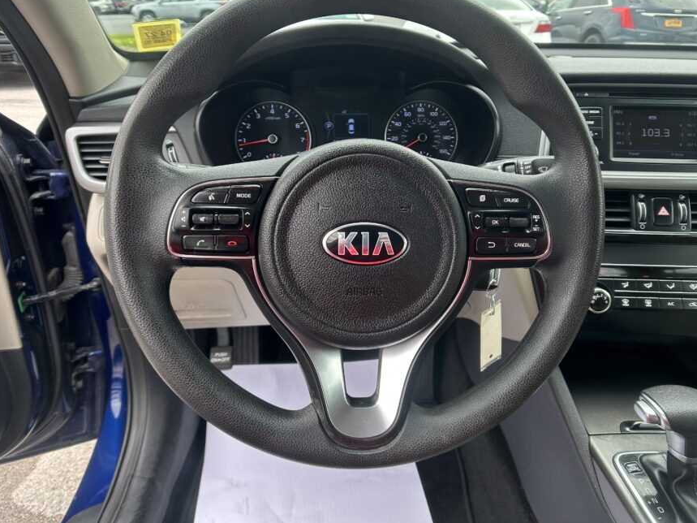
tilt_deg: -24.0
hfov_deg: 58.3
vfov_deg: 45.2
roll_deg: +1.2
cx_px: 361
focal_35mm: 31
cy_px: 216
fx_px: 624
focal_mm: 5.7
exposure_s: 1/240
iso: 40
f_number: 1.5
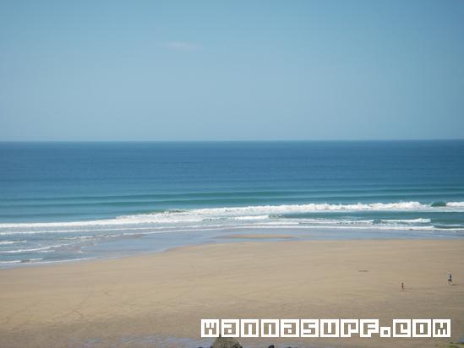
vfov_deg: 13.0
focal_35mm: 114
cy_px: 174
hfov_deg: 17.3
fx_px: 1528
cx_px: 232
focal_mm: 18.9
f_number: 4
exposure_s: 1/640
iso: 50
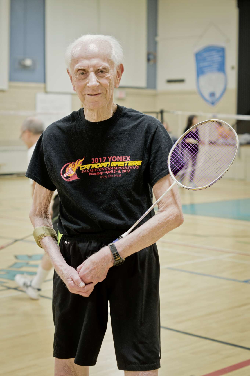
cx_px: 125
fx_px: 783
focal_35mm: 75
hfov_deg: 18.1
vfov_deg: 27.0
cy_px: 188
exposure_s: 1/50
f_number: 3.2
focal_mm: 50
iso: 400
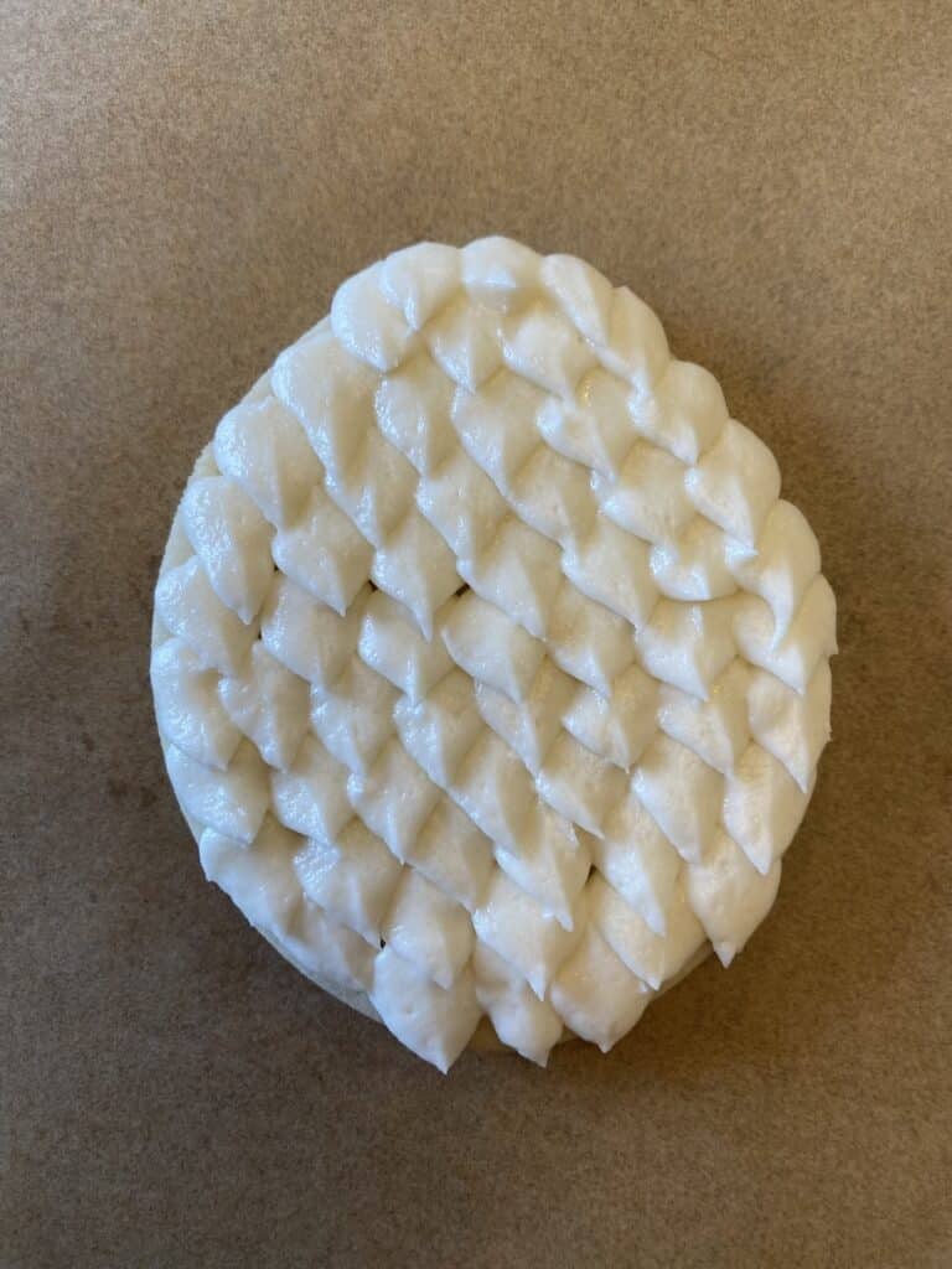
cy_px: 634
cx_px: 476
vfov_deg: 69.4
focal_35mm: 25
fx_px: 917
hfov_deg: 54.9
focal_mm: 4.25
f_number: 1.8
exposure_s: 1/120
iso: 100
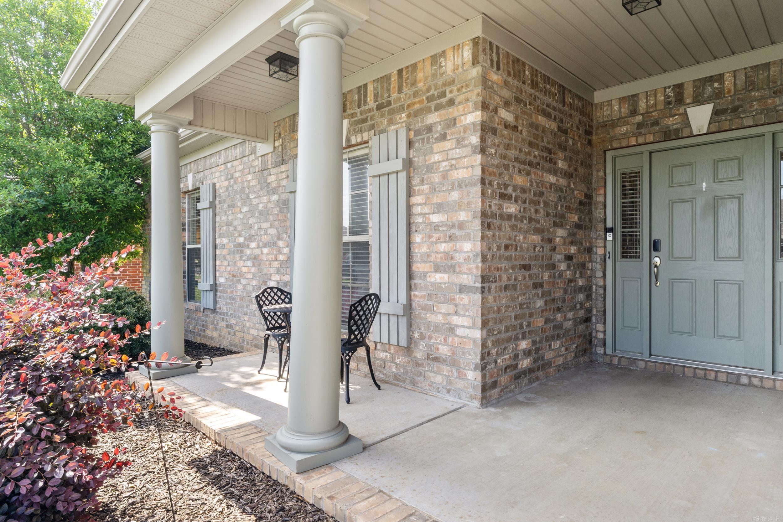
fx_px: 434
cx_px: 392
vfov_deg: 62.1
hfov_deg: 84.1
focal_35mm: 20
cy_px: 261
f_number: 9
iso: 200
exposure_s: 1/80
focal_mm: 13.3
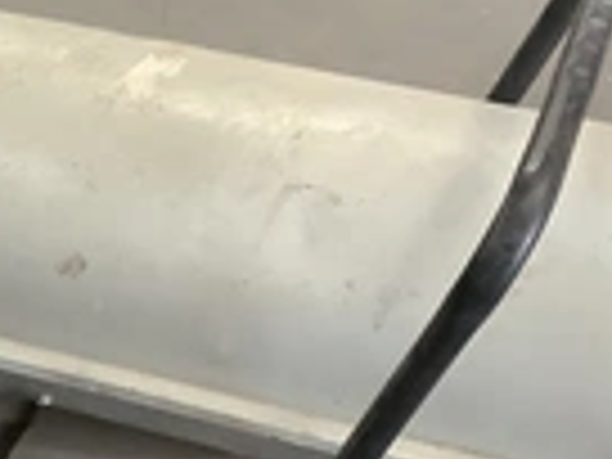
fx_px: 1609
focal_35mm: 91
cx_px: 45
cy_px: 414
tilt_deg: -43.5
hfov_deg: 21.0
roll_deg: -0.3
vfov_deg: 16.0
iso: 320
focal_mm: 3.3
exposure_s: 1/40
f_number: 2.4
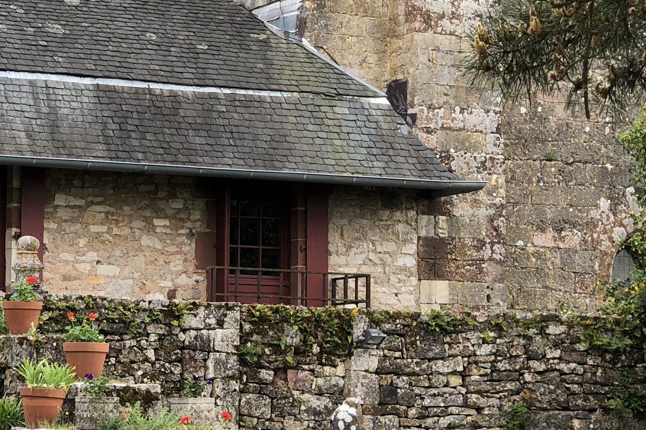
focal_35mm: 133
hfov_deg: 15.4
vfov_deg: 10.3
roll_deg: +0.3
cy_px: 87
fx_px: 2386
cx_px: 196
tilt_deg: +8.9
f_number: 2.4
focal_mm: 6
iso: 16
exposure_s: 1/247
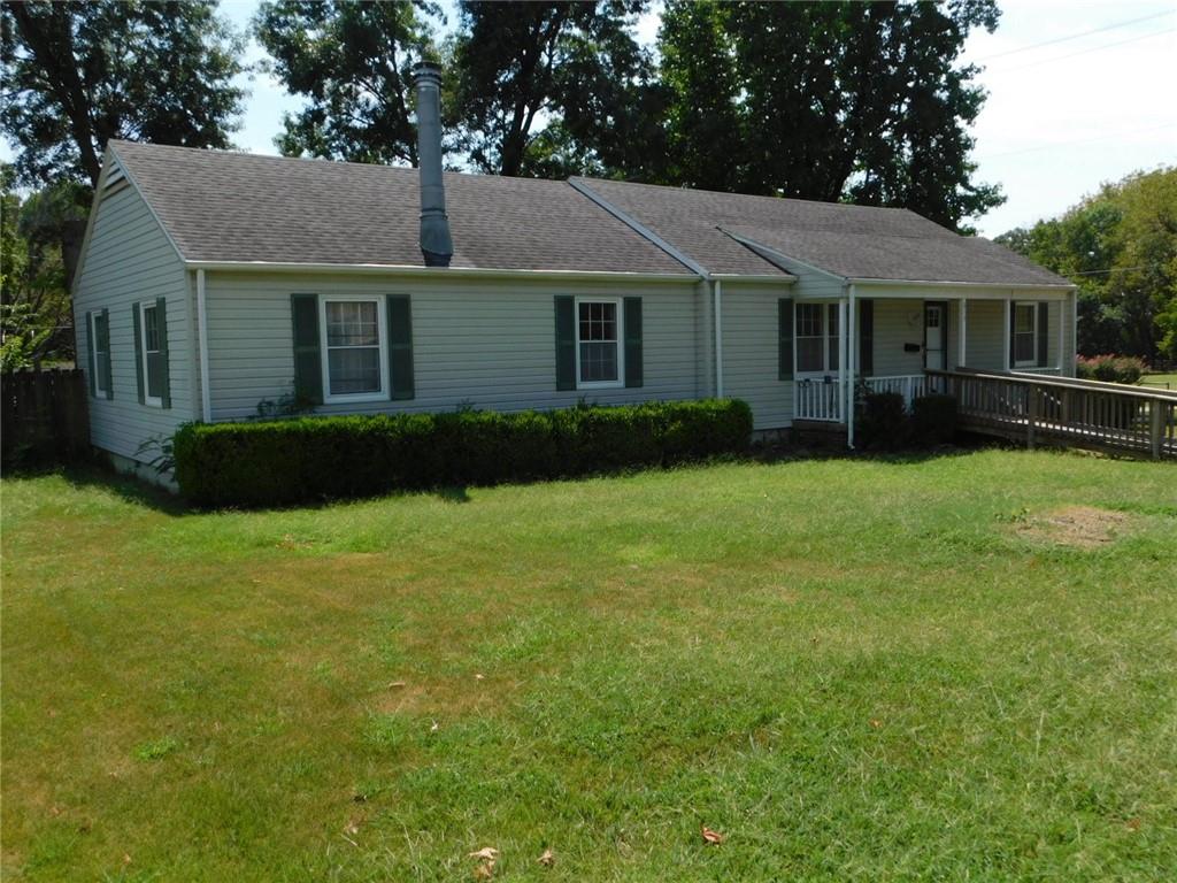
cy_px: 442
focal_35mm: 30
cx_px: 588
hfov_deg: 60.0
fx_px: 1020
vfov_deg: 46.8
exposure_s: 1/1250
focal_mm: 5.3
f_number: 3.2
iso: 125
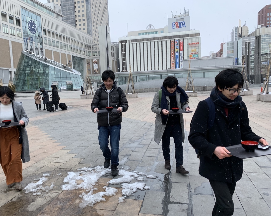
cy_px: 107
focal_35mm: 28
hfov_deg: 62.1
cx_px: 123
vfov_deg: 51.5
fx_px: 225
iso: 25
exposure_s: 1/683
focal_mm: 4.25
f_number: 1.8
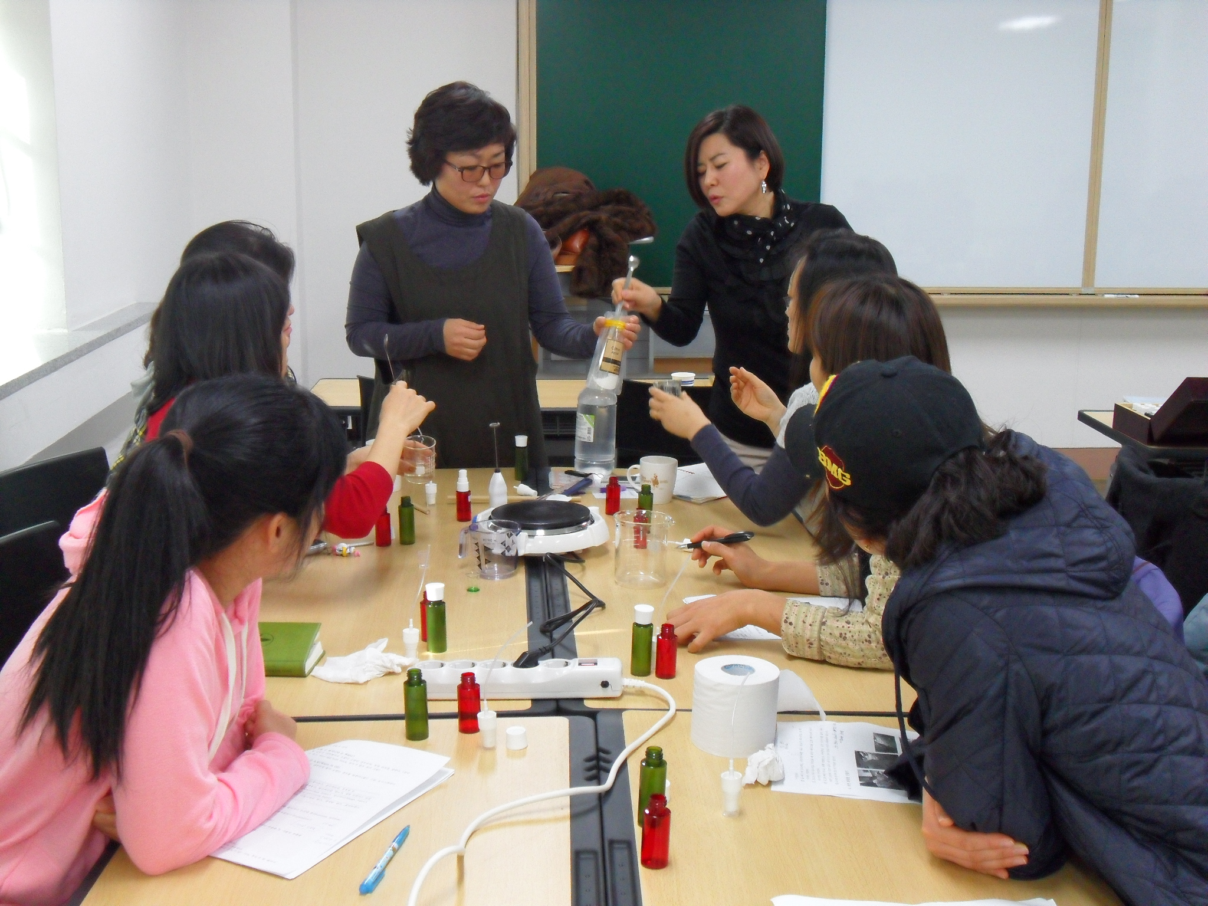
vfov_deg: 34.3
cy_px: 453
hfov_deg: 44.8
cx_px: 604
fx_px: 1466
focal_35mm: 42
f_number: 4
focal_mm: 7.7
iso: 400
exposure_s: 1/45
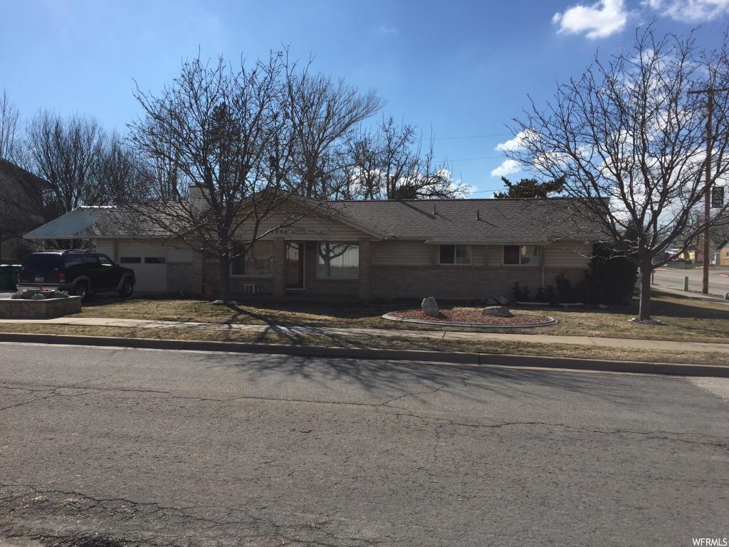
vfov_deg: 48.2
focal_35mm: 29
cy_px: 274
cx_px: 364
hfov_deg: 61.7
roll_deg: -1.0
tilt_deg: -2.5
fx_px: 611
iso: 32
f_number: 2.2
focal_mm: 4.15
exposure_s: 1/3597
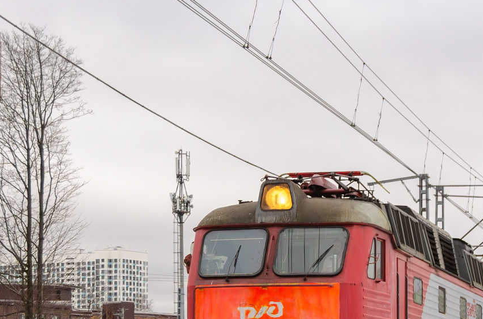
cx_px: 344
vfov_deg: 13.4
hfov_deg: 20.2
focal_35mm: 101
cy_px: 272
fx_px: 1352
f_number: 4.8
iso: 100
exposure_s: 1/320
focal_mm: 38
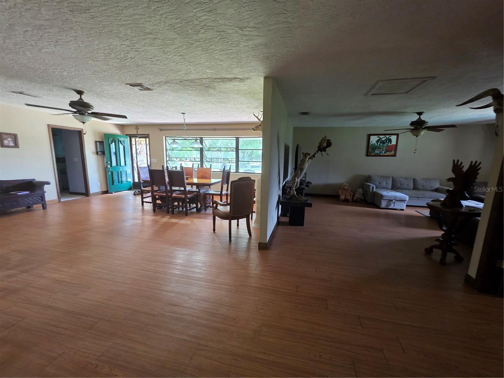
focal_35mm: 13
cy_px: 189
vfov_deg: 89.9
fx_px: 189
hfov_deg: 106.2
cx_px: 252
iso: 320
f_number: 1.9
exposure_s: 1/60
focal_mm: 2.2
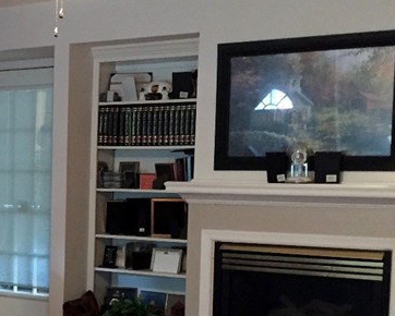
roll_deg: -0.5
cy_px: 256
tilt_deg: -5.8
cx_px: -89
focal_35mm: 80
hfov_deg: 21.9
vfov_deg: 19.0
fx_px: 936
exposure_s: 1/15
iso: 500
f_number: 2.2
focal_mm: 4.15
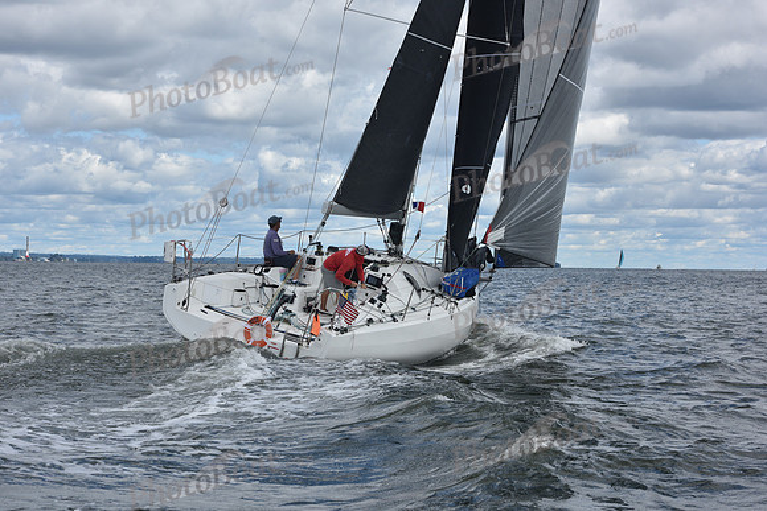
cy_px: 256
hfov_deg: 23.6
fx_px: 1833
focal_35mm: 86
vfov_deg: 15.9
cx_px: 384
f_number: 10
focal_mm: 86
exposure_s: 1/800
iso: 250
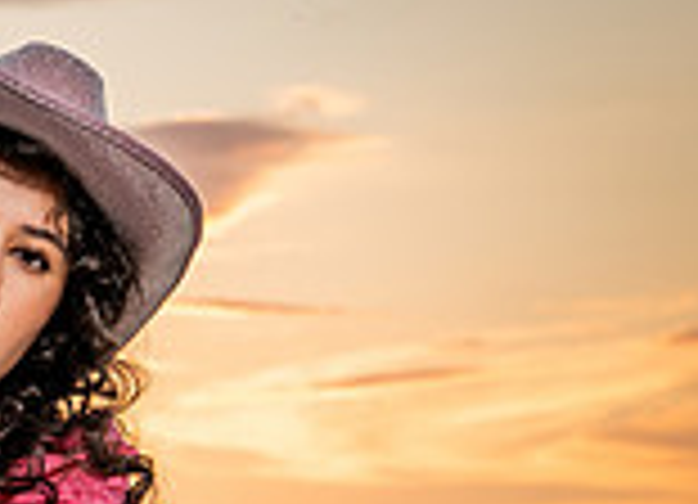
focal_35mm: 240
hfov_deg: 8.1
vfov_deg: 6.0
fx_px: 4776
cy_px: 798
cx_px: -471
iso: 160
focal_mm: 57
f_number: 7.1
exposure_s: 1/50
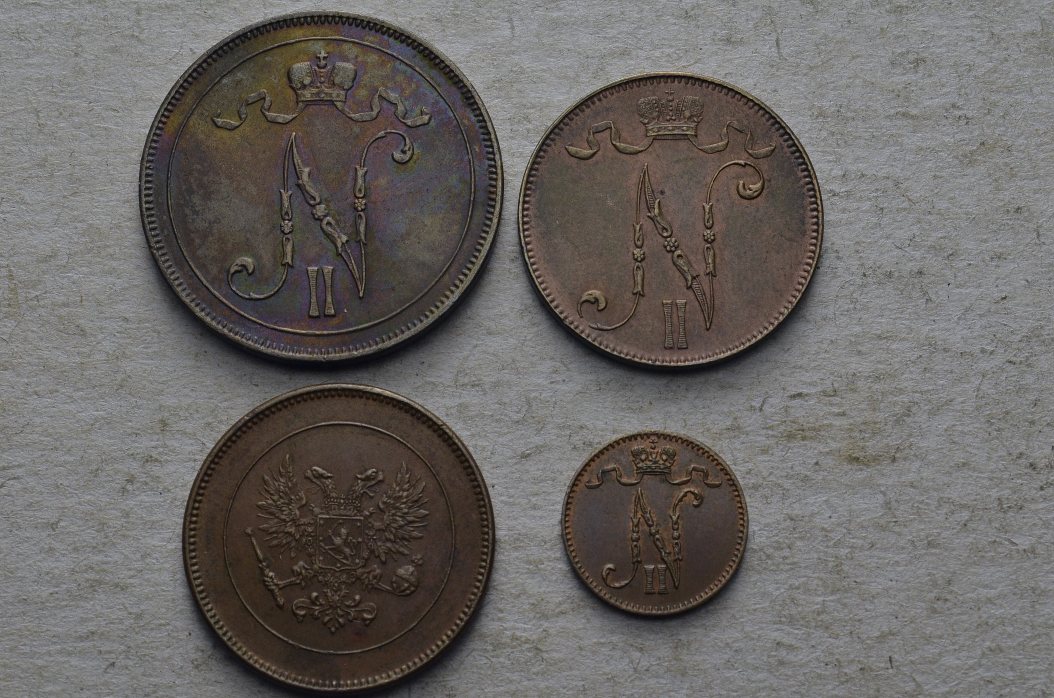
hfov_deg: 26.0
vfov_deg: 17.4
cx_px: 527
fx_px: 2279
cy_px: 349
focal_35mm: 78
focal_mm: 52
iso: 400
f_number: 14
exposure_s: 1/250
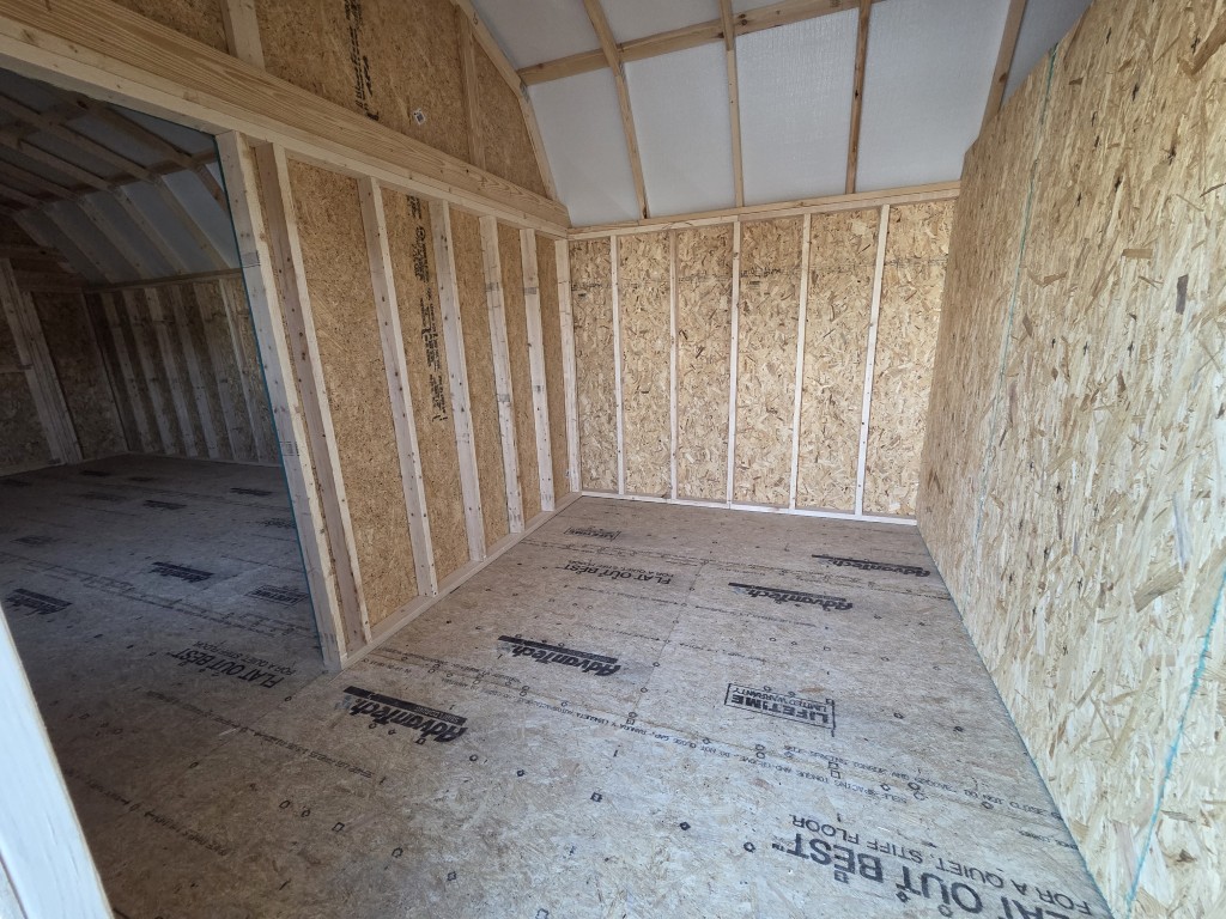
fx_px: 460
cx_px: 613
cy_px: 460
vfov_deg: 89.9
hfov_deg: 106.2
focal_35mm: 13
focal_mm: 2.2
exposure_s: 1/120
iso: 320
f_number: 2.2
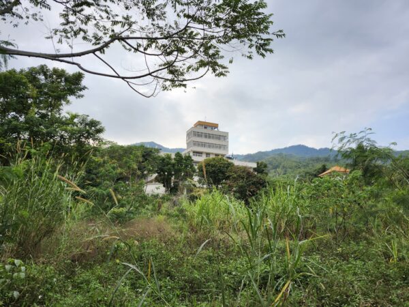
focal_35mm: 23
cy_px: 154
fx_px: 272
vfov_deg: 58.9
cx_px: 204
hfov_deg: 73.9
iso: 25
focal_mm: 5.54
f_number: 1.8
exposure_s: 1/332
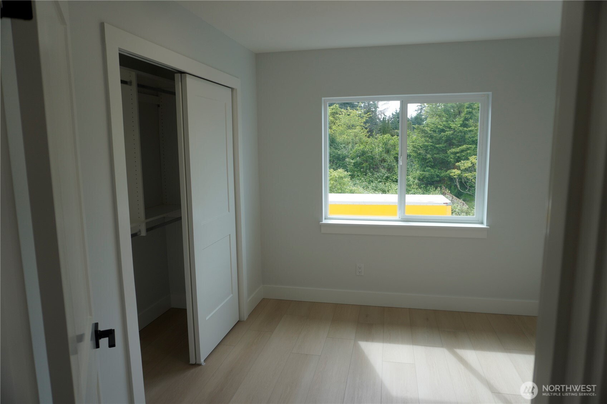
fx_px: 405
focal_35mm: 24
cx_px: 304
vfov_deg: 53.1
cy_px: 202
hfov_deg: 73.7
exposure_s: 1/160
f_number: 4
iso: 100
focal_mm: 16
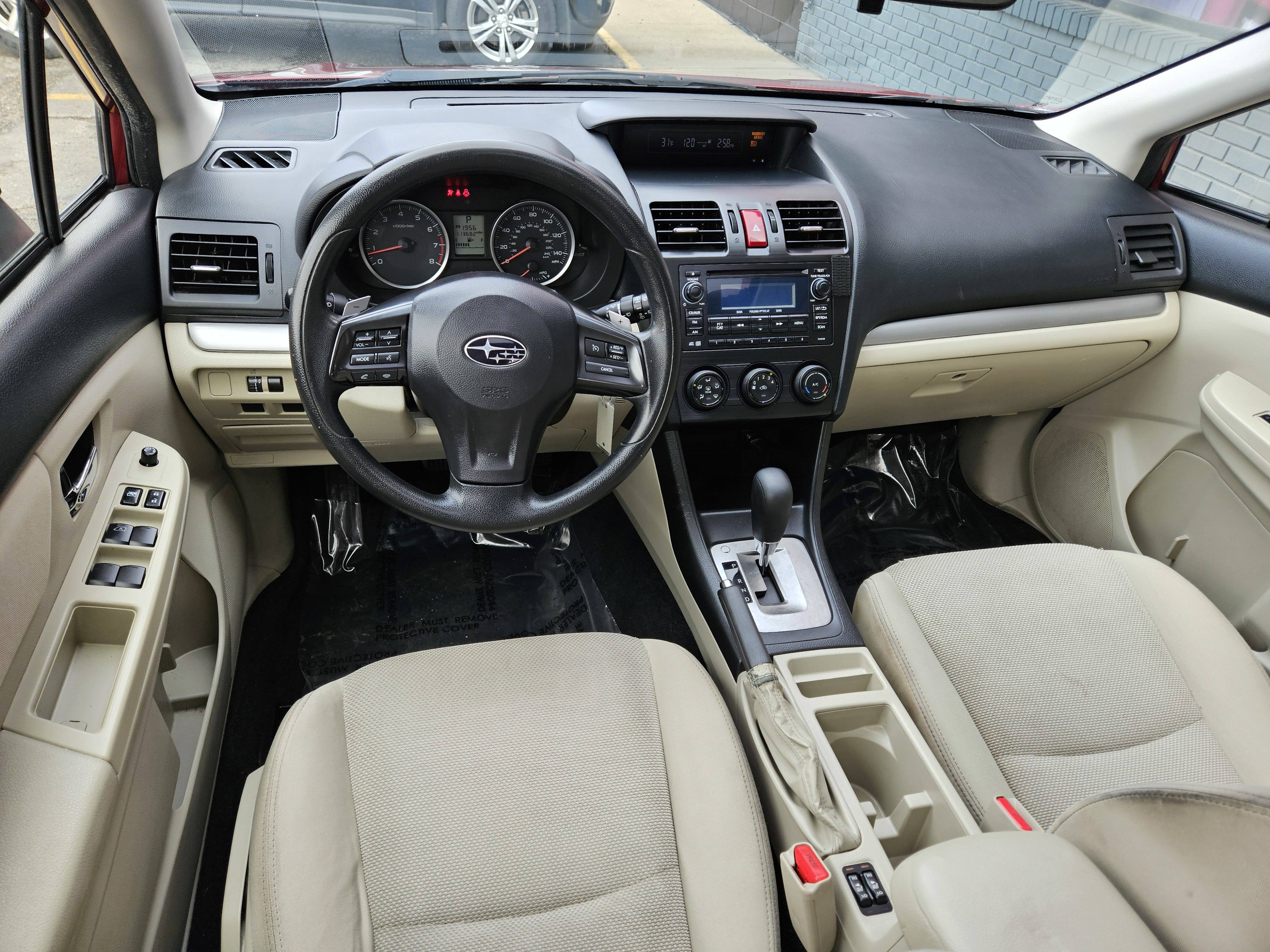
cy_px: 476
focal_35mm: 23
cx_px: 635
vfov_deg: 58.9
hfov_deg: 73.9
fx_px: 844
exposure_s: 1/207
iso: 80
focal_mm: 5.4
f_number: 1.8
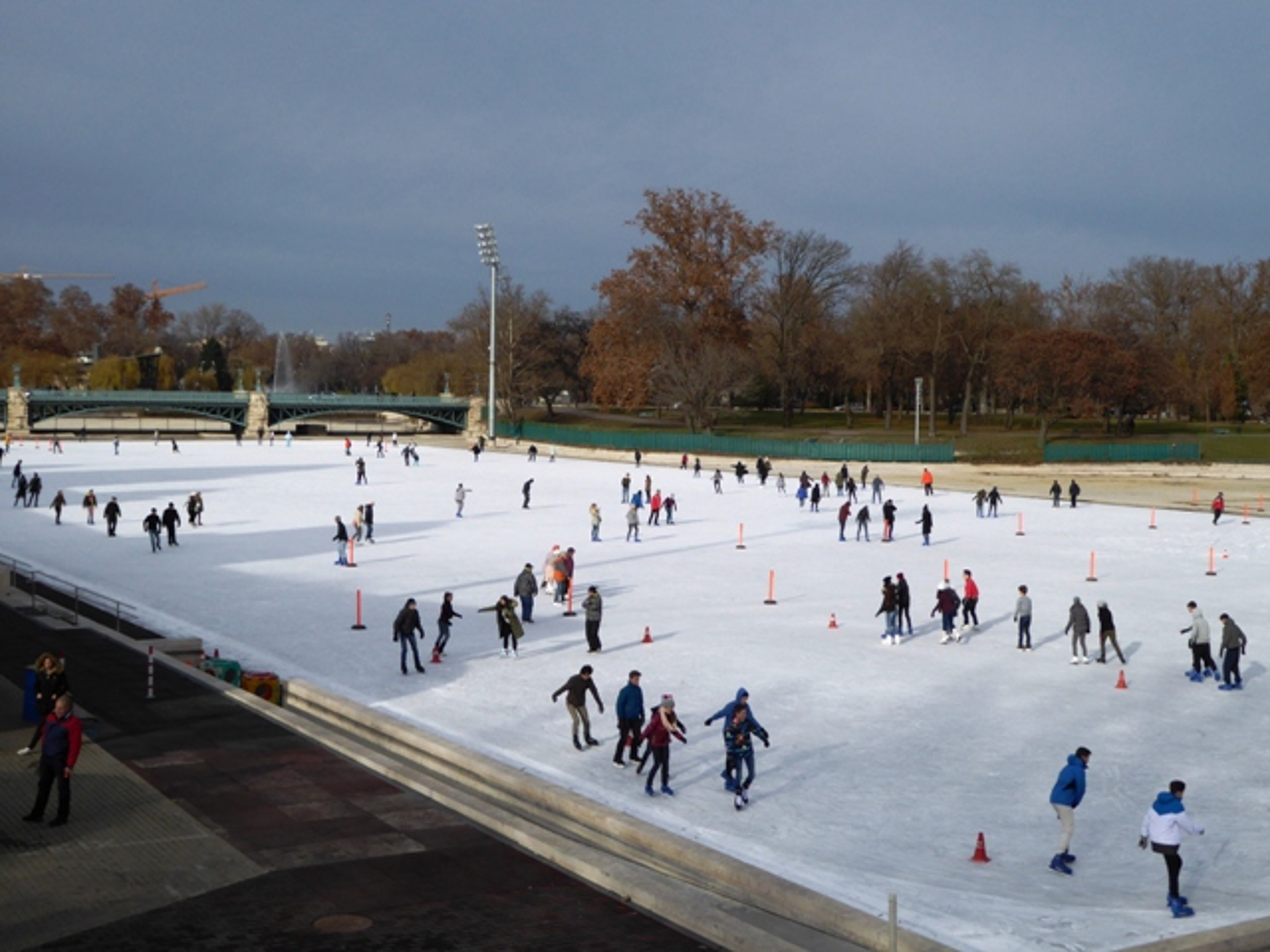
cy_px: 476
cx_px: 635
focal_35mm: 49
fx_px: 1798
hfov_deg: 38.9
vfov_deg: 29.7
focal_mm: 8.4
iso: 100
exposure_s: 1/1000
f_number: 4
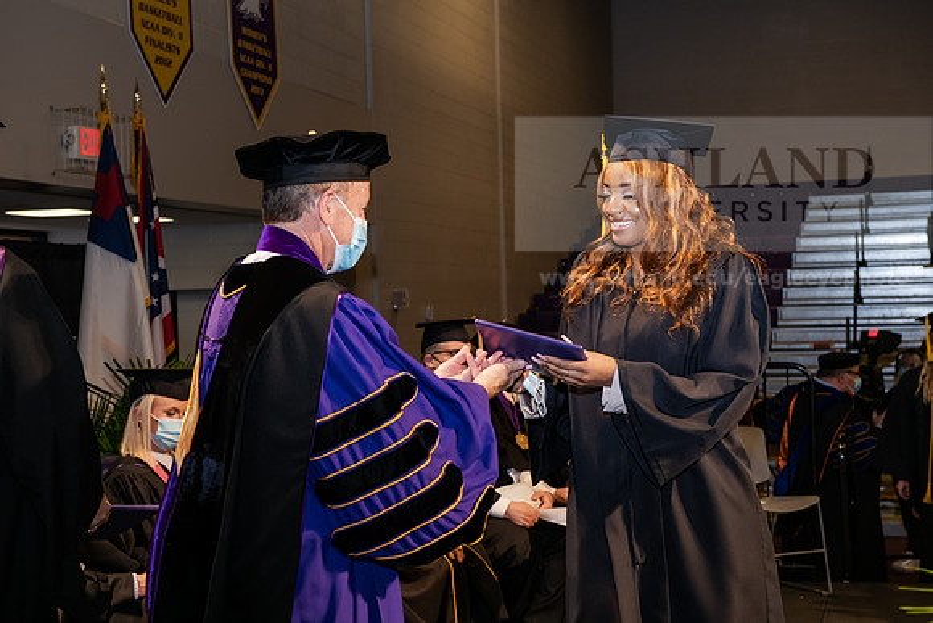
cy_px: 312
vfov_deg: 22.6
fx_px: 1555
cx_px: 466
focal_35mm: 60
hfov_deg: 33.4
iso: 1600
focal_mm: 60
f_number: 6.3
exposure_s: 1/200
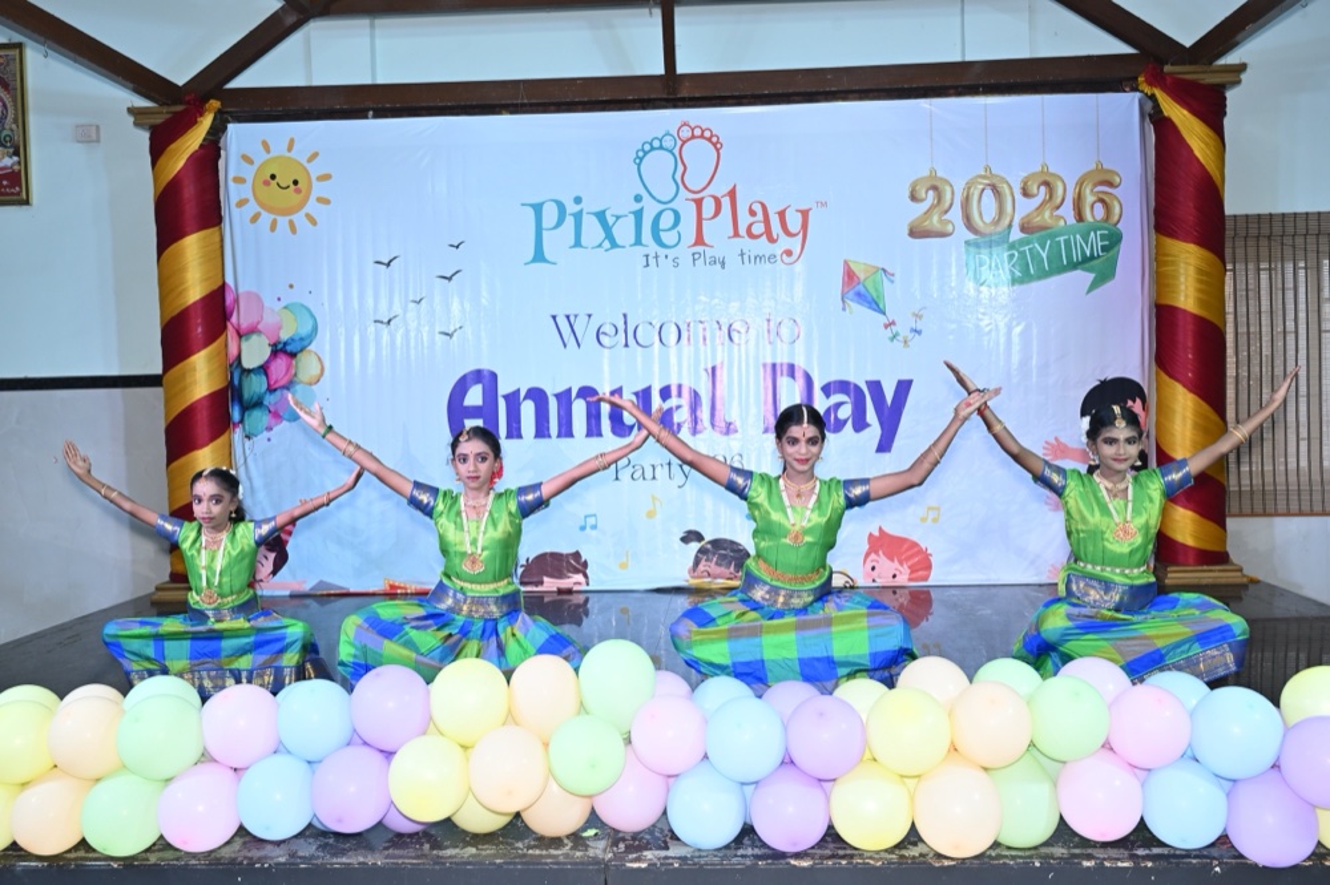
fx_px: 1163
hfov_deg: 59.5
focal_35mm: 32
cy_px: 442
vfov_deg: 41.7
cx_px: 665
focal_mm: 31.5
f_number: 7.1
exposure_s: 1/160
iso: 800
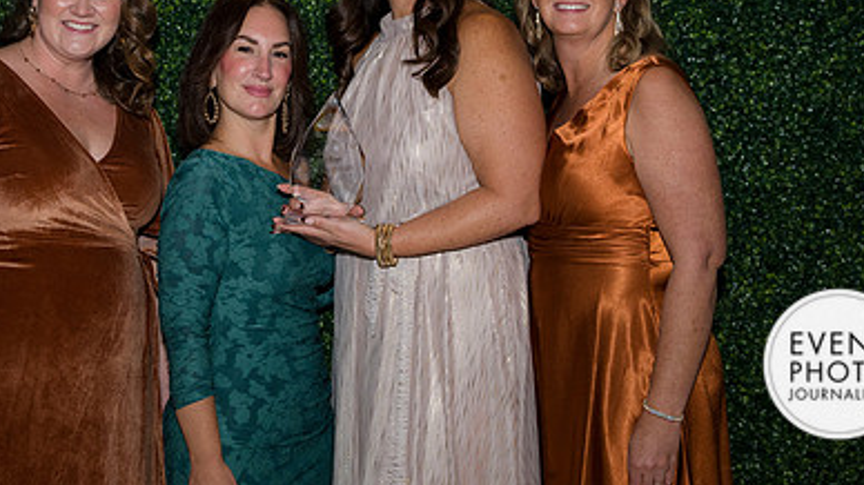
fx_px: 1580
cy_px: 81
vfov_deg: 17.3
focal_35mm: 69
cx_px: 343
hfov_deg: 30.5
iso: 500
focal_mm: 44
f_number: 5
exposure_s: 1/160
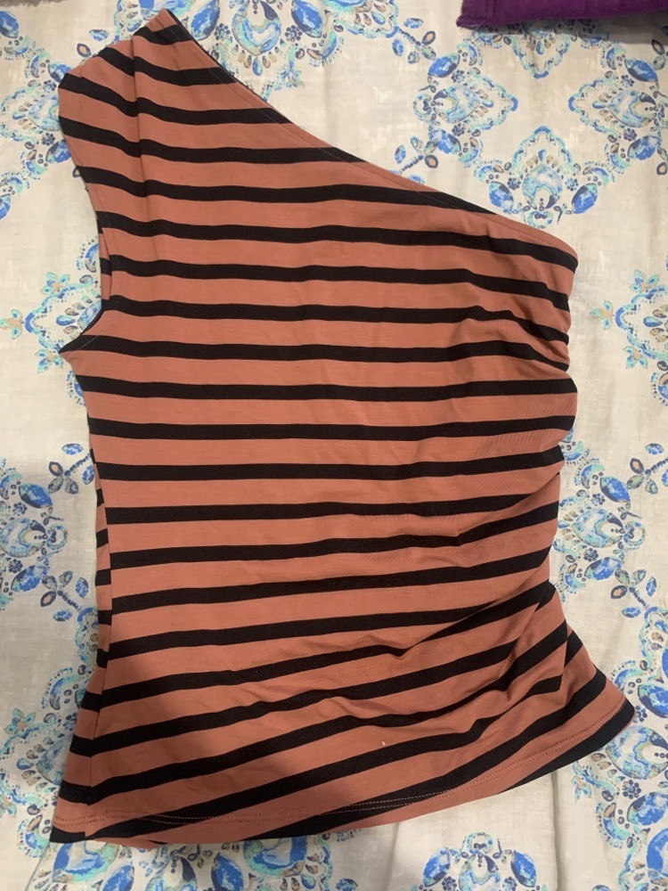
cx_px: 334
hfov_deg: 53.1
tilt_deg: -86.3
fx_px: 669
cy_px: 446
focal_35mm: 26
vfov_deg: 67.3
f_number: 1.8
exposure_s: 1/33
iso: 400
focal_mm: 4.25
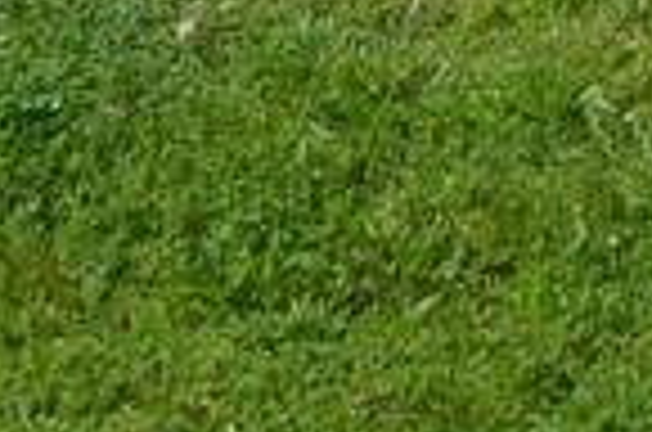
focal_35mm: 184
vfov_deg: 6.2
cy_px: -1251
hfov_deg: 10.2
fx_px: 3325
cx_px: 1358
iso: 125
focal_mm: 4.5
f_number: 3.4
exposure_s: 1/1000
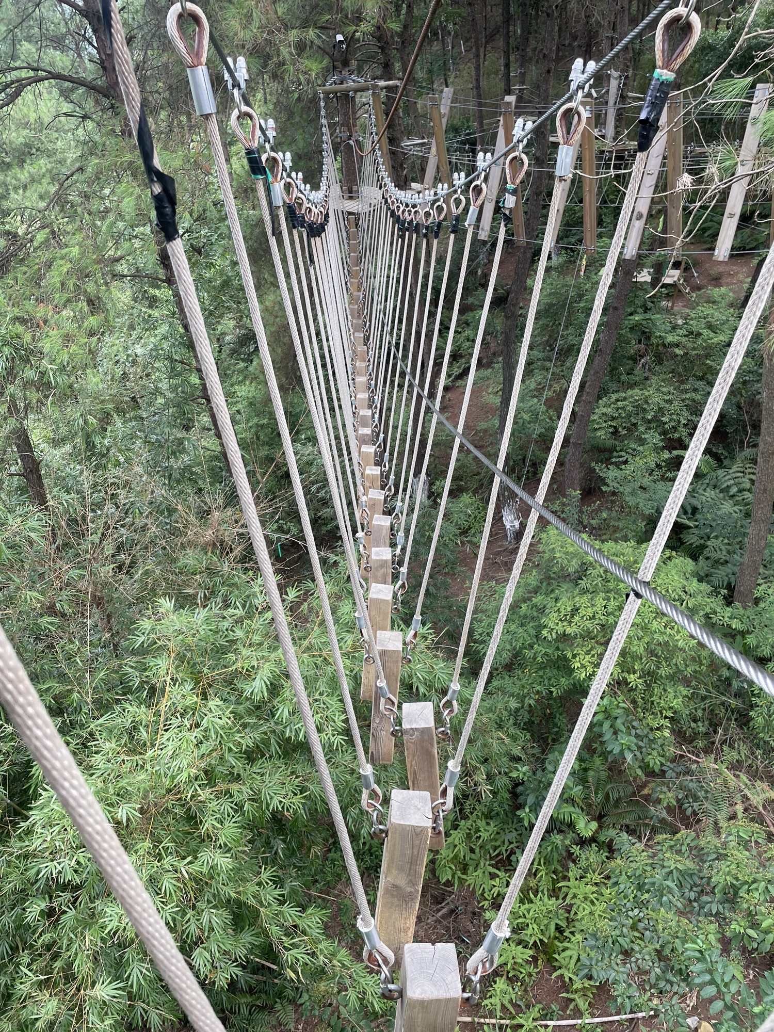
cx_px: 387
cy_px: 516
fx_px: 775
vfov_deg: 67.3
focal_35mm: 26
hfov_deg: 53.1
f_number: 1.6
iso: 40
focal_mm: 4.2
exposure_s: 1/121
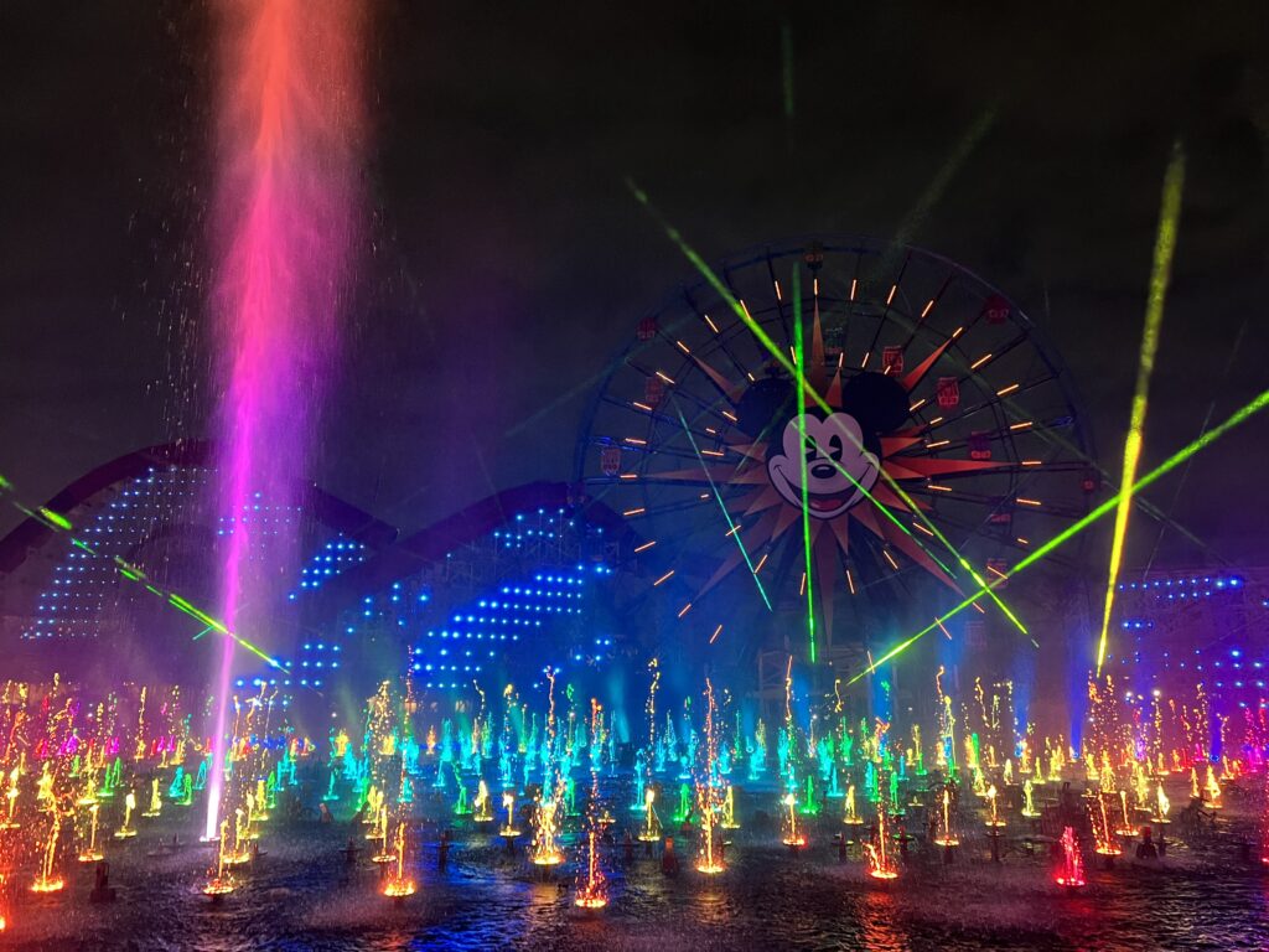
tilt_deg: +11.8
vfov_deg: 53.1
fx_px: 953
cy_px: 476
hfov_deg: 67.3
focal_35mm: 26
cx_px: 634
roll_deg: -0.6
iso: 640
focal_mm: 5.7
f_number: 1.5
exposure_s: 1/37
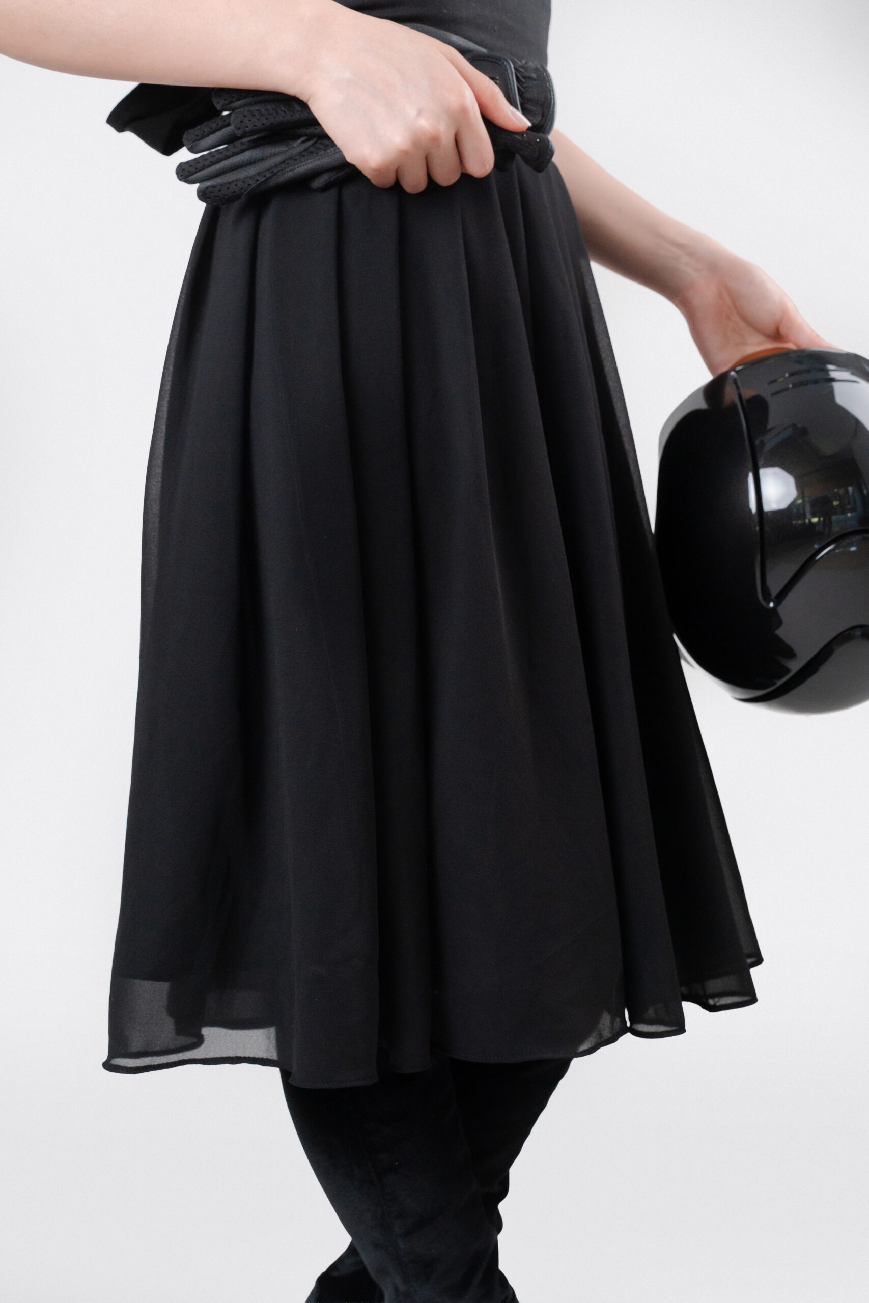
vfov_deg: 41.1
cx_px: 434
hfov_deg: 28.1
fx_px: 1738
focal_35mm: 48
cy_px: 652
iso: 1600
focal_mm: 48
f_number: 8
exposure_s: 1/125
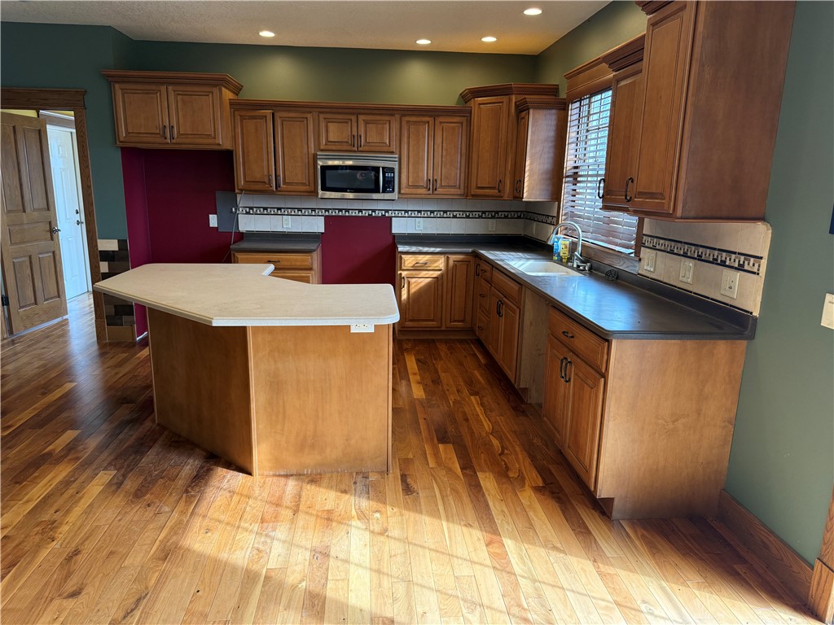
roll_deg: -1.1
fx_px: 578
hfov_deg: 71.6
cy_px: 312
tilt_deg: -12.6
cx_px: 417
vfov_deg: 56.8
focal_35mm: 24
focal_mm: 6.76
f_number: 1.78
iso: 200
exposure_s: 1/120
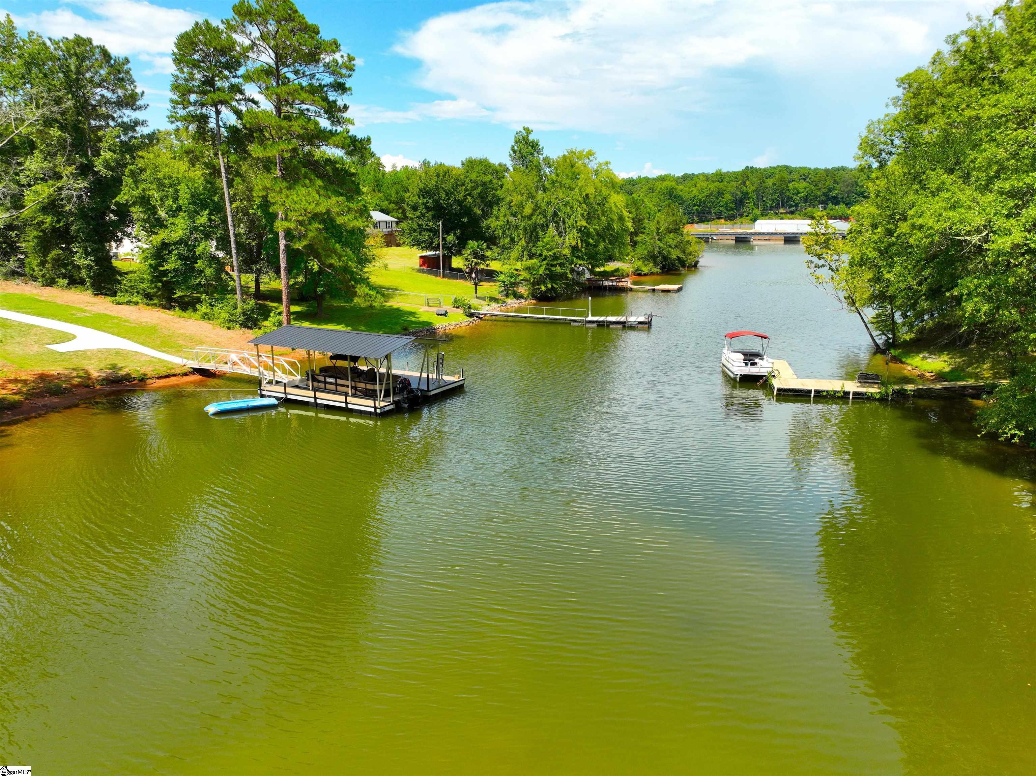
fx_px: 718
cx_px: 518
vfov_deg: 56.8
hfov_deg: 71.6
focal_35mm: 24
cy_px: 388
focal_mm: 12.29
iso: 150
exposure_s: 1/200
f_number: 2.8
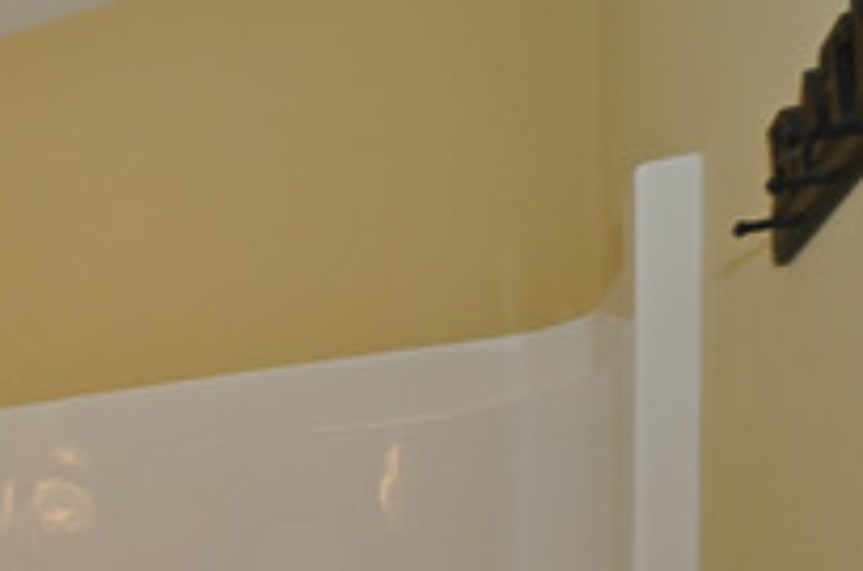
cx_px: -461
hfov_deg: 27.4
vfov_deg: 24.9
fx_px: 1124
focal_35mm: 47
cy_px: 732
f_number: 8
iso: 200
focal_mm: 10
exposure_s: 1/125
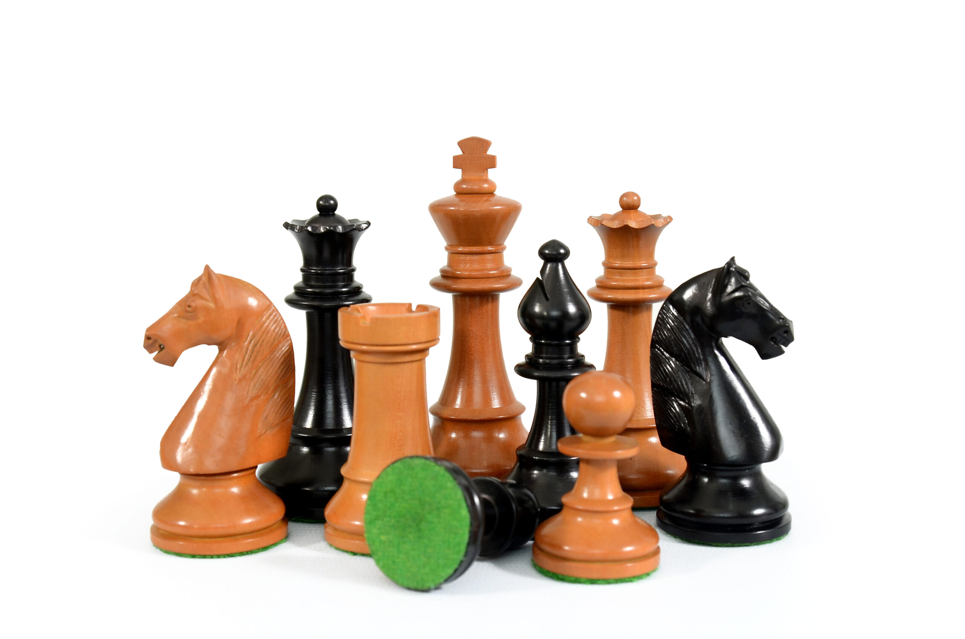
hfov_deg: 33.5
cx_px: 482
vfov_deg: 22.5
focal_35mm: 60
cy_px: 320
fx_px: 1605
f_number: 6.3
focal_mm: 40
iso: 320
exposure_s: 1/160
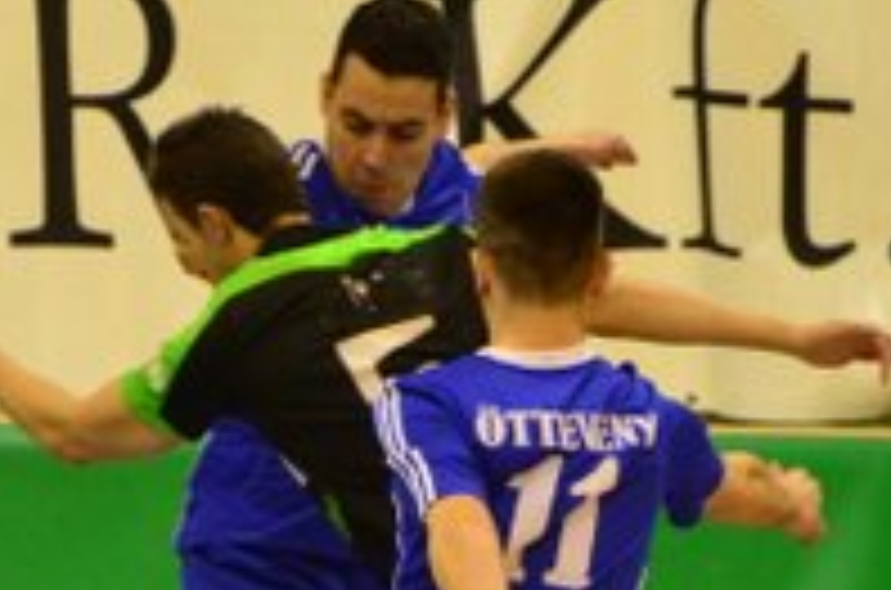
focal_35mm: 1137
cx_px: 261
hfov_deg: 1.8
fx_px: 28073
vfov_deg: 1.2
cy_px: 671
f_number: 5.6
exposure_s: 1/400
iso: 4000
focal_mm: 250
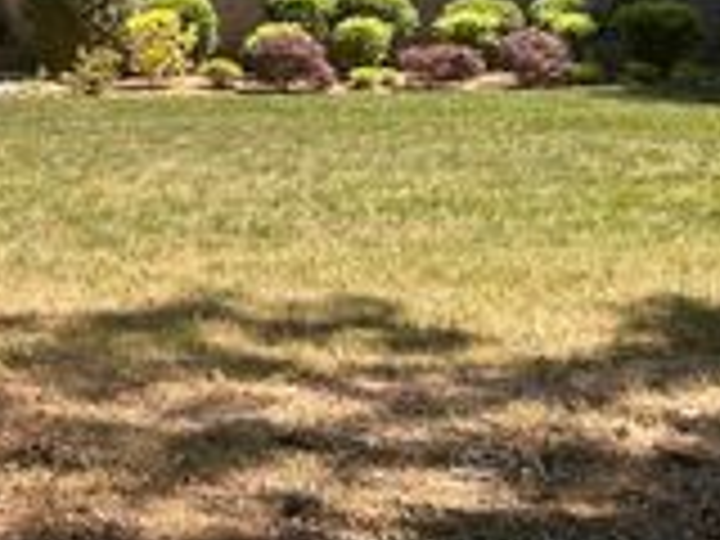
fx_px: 1560
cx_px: -202
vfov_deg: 19.0
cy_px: -16
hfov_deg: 23.2
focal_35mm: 75
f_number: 1.78
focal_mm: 6.86
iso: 80
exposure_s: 1/1473
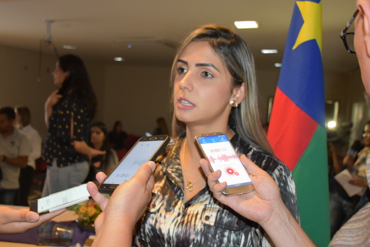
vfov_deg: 35.5
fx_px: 386
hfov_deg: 51.1
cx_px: 169
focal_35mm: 38
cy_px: 128
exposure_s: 1/60
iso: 1800
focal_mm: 23
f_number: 3.8
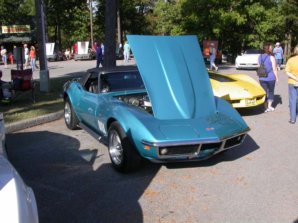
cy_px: 112
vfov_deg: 37.7
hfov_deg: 49.0
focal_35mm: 38
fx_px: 327
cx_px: 149
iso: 100
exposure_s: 1/269
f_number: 6.7
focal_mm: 7.85
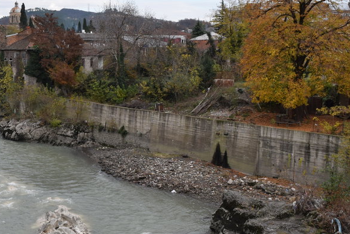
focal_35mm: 64
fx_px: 623
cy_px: 135
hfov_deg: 31.2
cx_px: 120
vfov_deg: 21.2
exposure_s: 1/250
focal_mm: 21
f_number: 8
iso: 220
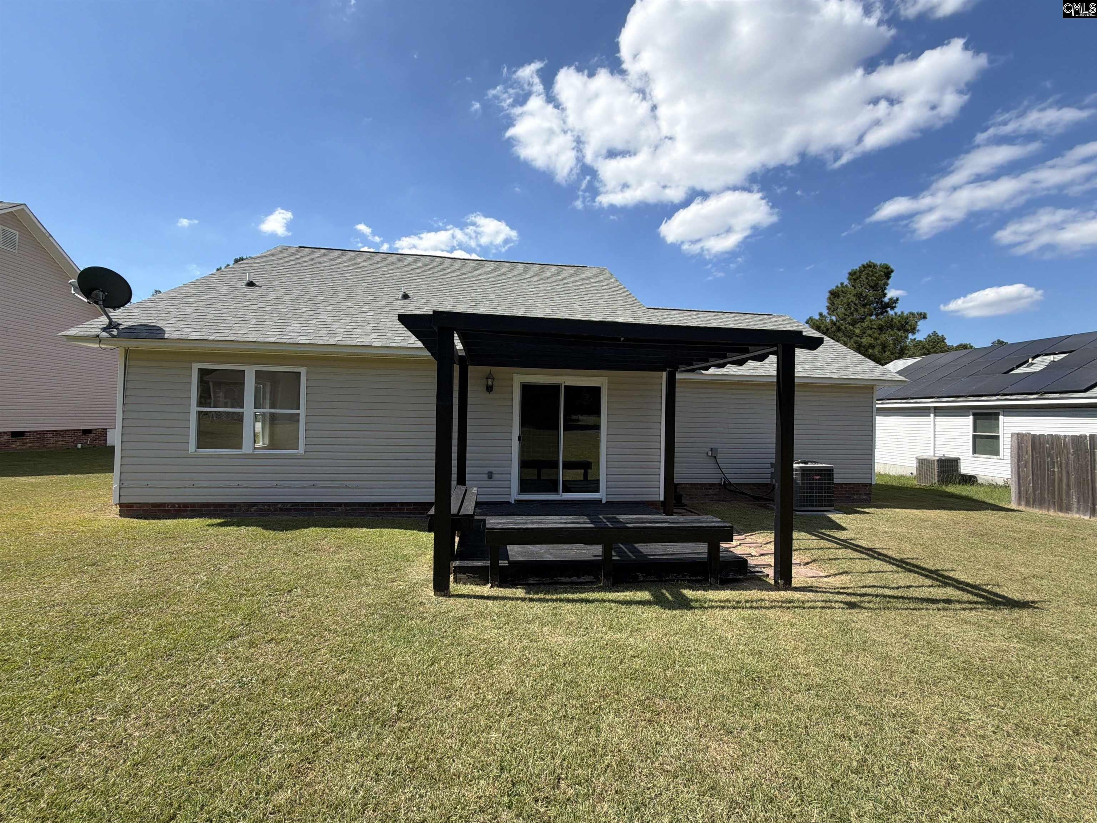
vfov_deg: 85.7
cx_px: 548
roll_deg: -0.7
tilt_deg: +0.0
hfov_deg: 102.1
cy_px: 412
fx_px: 444
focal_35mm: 14
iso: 20
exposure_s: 1/770
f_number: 2.2
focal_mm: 2.22
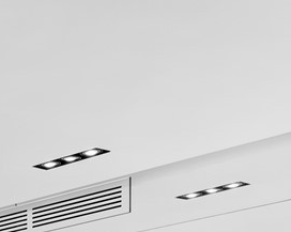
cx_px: -469
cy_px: 493
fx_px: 1110
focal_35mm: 129
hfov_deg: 11.5
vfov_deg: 10.7
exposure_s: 1/40
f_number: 8
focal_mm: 22
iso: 400
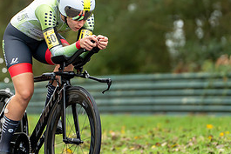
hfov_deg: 5.7
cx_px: 75
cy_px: 42
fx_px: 2305
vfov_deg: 3.8
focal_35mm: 359
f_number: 2.8
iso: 800
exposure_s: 1/1000
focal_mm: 157
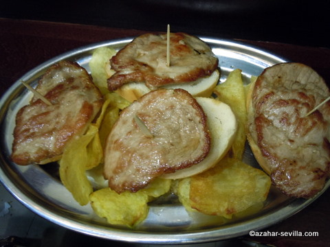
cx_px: 165
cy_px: 124
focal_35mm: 28
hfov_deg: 63.4
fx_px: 267
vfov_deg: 49.7
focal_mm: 5
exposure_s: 1/5
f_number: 3.7
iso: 400
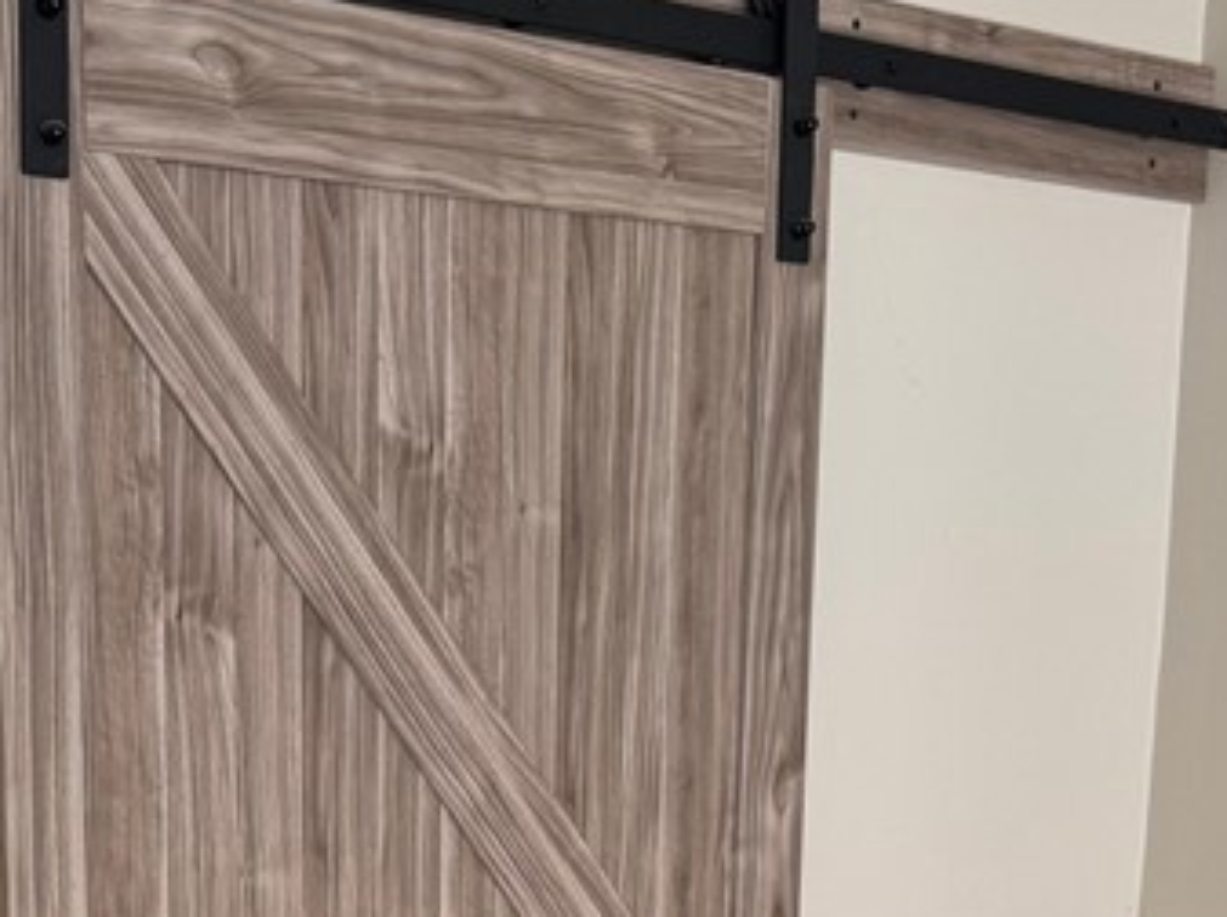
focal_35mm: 73
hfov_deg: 26.3
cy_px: 1139
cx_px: 284
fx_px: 2585
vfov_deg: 18.9
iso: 125
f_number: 1.78
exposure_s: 1/121
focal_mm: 6.76
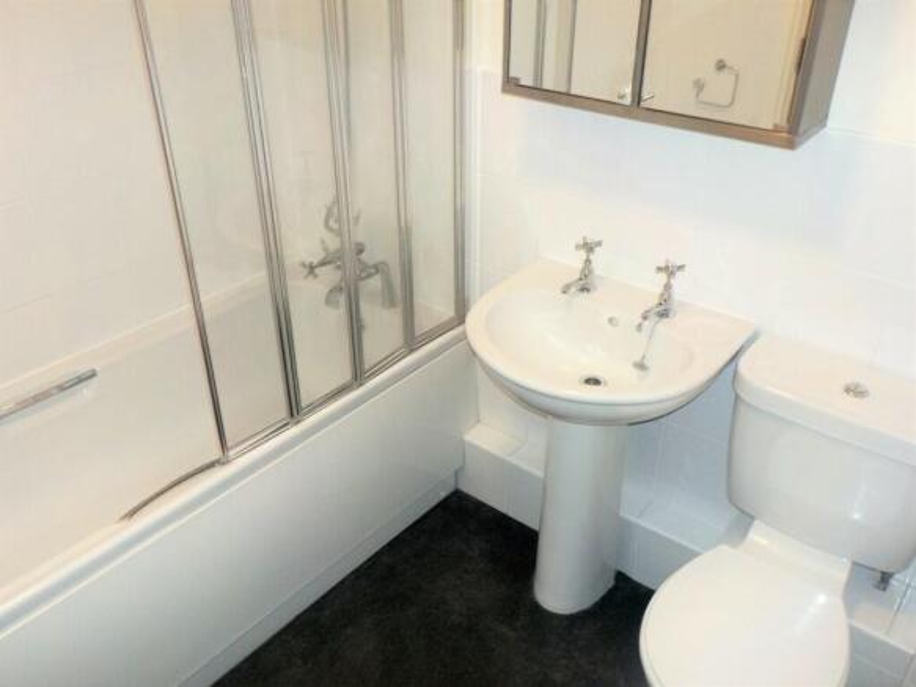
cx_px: 458
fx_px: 794
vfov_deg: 46.8
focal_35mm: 30
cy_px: 344
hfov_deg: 60.0
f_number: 3.3
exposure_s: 1/30
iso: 200
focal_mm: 4.1
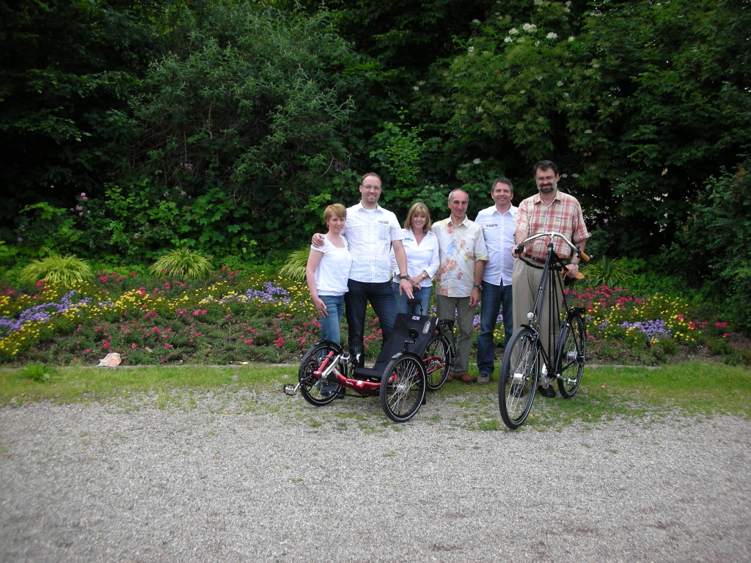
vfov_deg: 40.7
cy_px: 282
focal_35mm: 35
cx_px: 376
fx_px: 759
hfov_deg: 52.6
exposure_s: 1/235
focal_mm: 5.8
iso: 50
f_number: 3
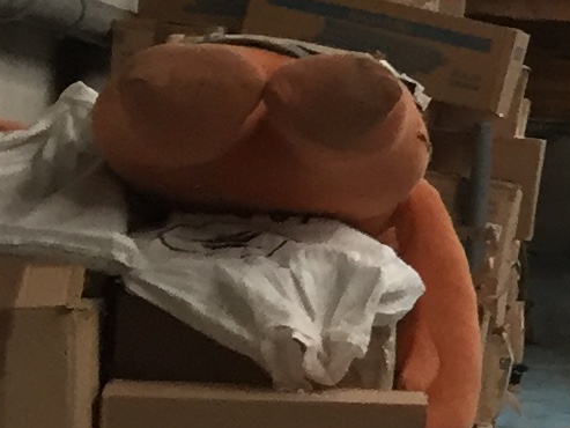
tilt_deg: +1.1
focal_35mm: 192
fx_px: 3162
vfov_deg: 7.7
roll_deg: -2.6
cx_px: 1693
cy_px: 167
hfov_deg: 8.6
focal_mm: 4.15
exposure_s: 1/33
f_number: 2.2
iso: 50
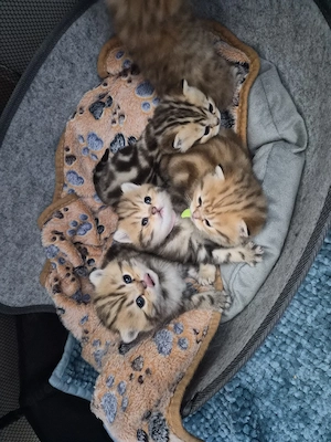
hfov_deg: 58.9
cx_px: 166
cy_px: 221
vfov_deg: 73.9
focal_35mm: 23
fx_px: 293
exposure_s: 1/50
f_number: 1.8
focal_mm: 5.4
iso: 1250
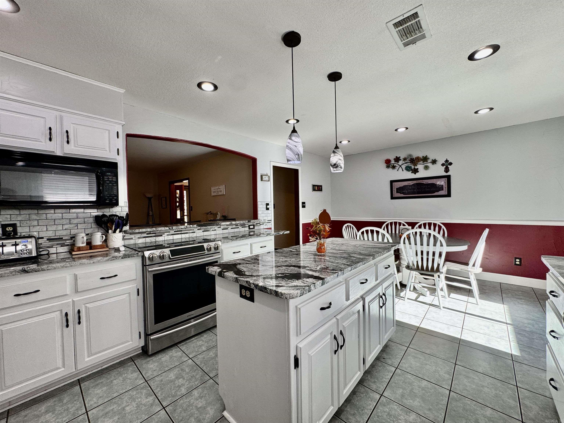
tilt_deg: -1.7
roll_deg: +1.4
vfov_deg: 85.7
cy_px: 212
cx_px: 282
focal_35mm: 14
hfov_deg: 102.1
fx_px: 228
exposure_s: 1/120
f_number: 2.2
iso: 100
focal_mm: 2.22
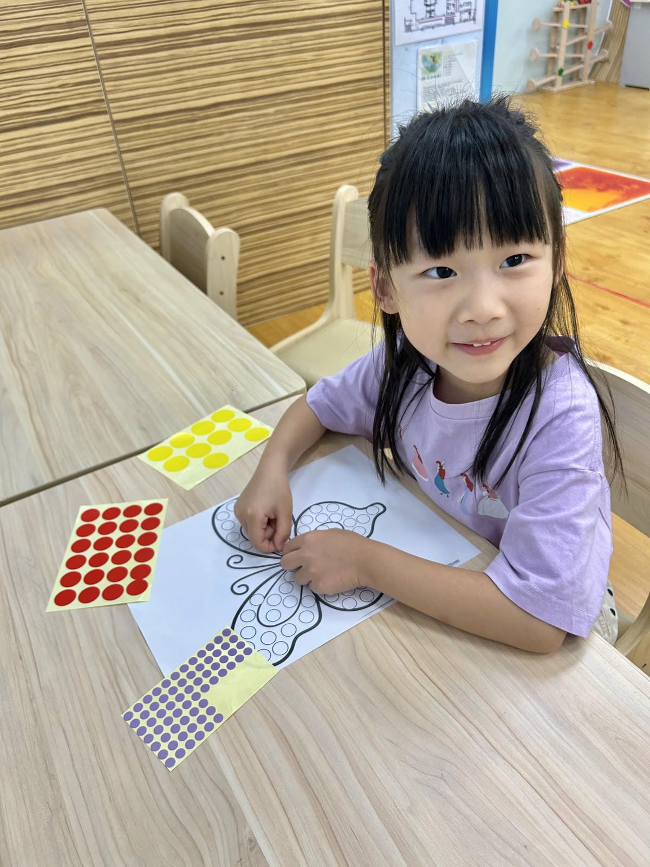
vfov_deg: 67.3
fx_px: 651
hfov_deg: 53.1
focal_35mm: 26
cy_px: 434
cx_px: 325
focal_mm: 5.7
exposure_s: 1/120
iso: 100
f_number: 1.5
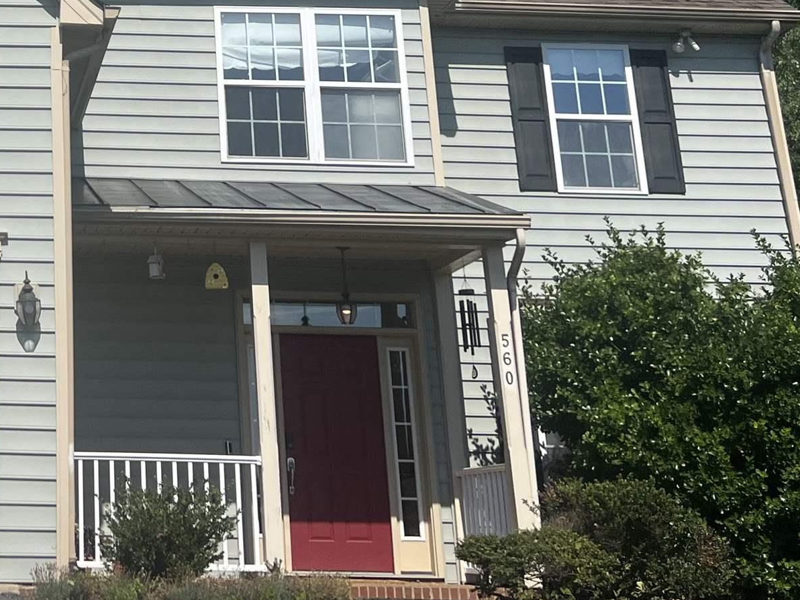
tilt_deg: +17.6
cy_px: -24
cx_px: -19
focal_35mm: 67
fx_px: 1548
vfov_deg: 21.1
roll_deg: +0.6
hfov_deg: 27.2
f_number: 1.5
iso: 50
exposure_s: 1/8696
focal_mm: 5.7
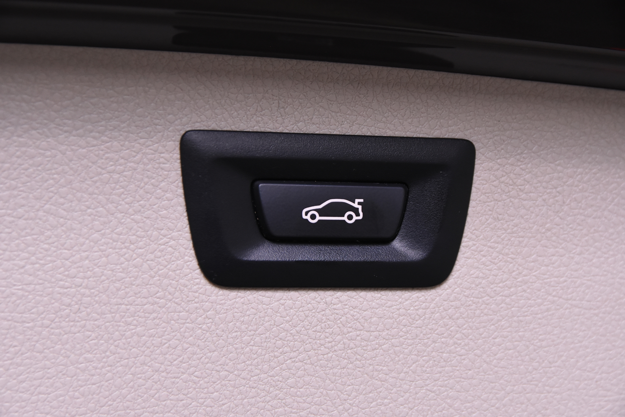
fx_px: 1302
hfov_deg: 27.0
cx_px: 312
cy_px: 208
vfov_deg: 18.2
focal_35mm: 75
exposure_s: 1/100
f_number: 5
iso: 1600
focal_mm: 50
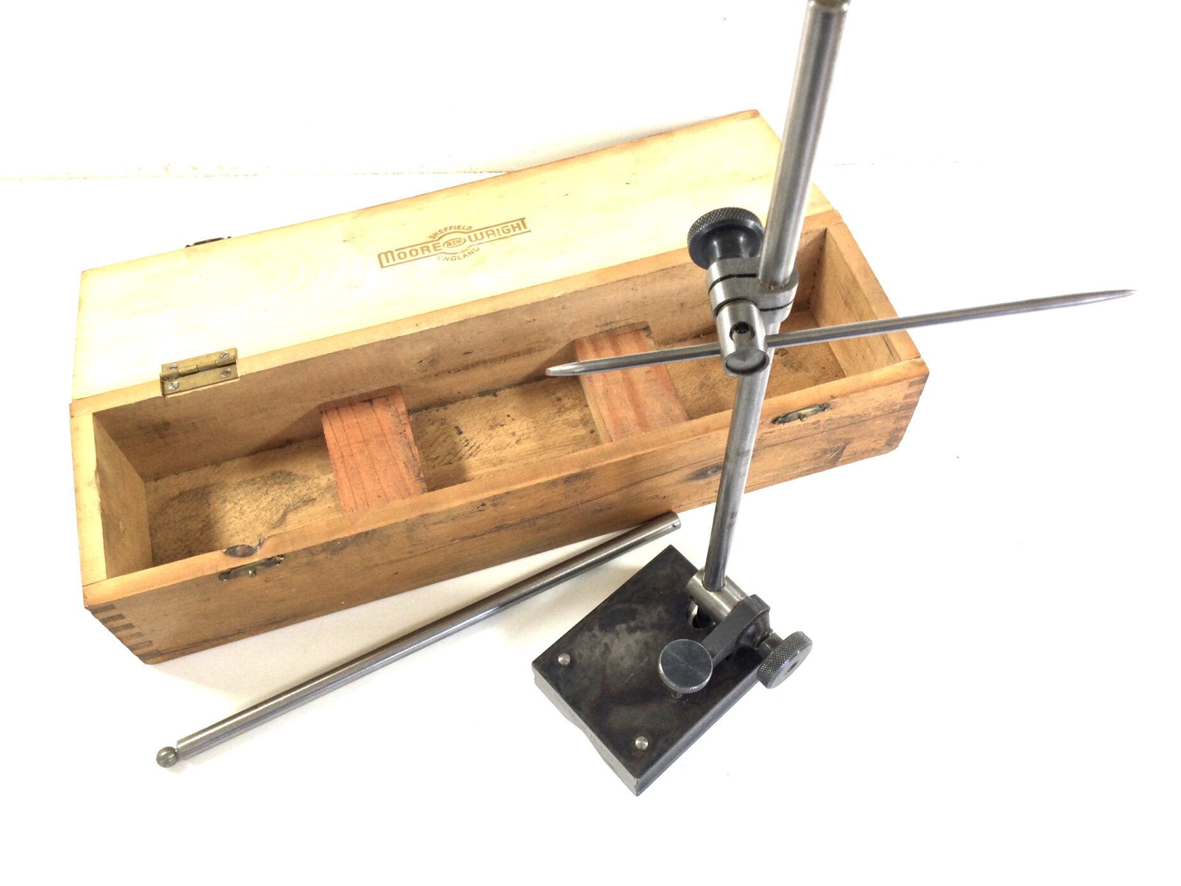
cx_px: 595
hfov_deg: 56.8
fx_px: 1092
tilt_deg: -58.4
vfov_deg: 44.2
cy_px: 439
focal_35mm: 32
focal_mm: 3.3
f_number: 2.4
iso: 32
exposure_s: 1/100
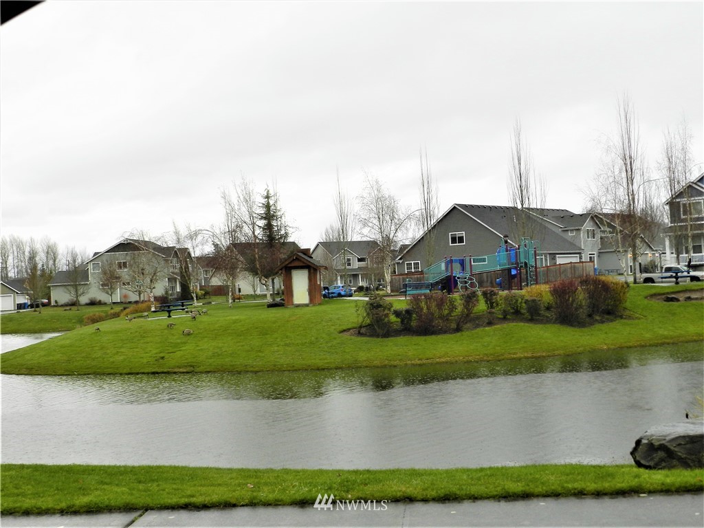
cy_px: 264
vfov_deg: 31.5
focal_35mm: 46
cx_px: 352
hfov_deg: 41.2
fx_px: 936
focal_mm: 8.1
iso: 160
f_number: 4.2
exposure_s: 1/80
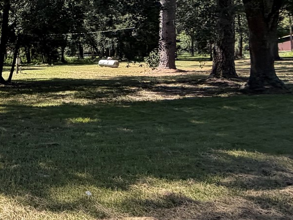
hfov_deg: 28.1
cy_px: 77
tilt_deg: -1.6
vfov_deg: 30.1
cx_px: -135
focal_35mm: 48
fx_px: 406
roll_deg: +1.9
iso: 40
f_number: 2.2
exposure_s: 1/502
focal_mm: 2.22
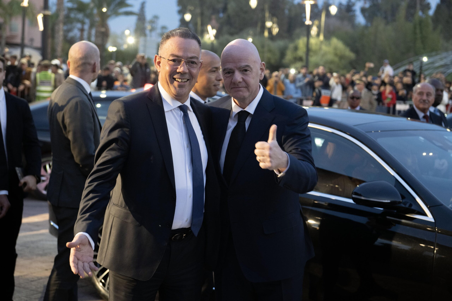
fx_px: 829
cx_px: 226
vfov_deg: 20.6
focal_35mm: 66
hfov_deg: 30.5
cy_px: 150
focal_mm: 66
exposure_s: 1/50
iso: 2000
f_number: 4.5
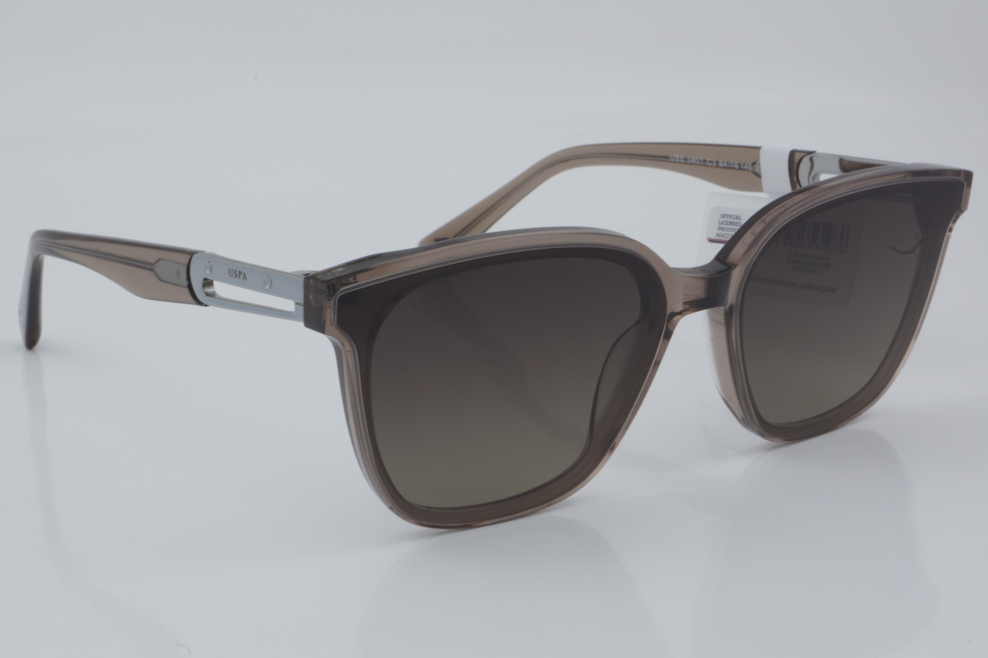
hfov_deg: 24.6
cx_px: 494
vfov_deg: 16.6
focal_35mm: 82
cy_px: 329
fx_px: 2264
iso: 100
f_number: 32
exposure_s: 1/4
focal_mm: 55
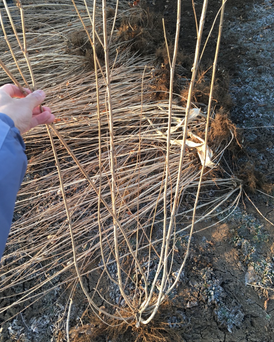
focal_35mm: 31
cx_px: 134
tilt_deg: -43.3
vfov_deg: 57.2
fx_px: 314
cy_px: 170
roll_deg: +14.3
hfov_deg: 47.1
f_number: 2.2
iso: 25
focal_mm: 4.15
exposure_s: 1/101
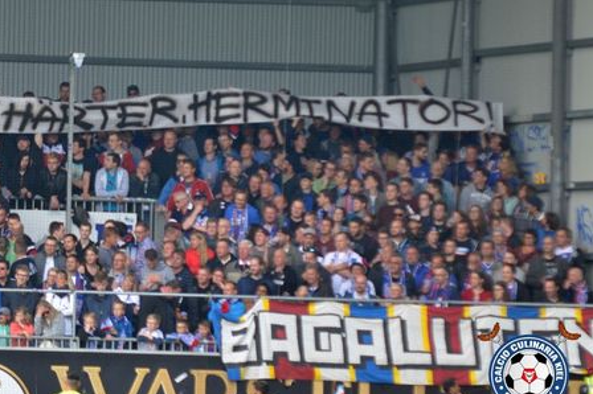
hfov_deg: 5.4
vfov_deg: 3.6
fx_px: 6288
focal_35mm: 382
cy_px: 186
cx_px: 224
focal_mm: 200
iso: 320
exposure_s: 1/640
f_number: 2.8
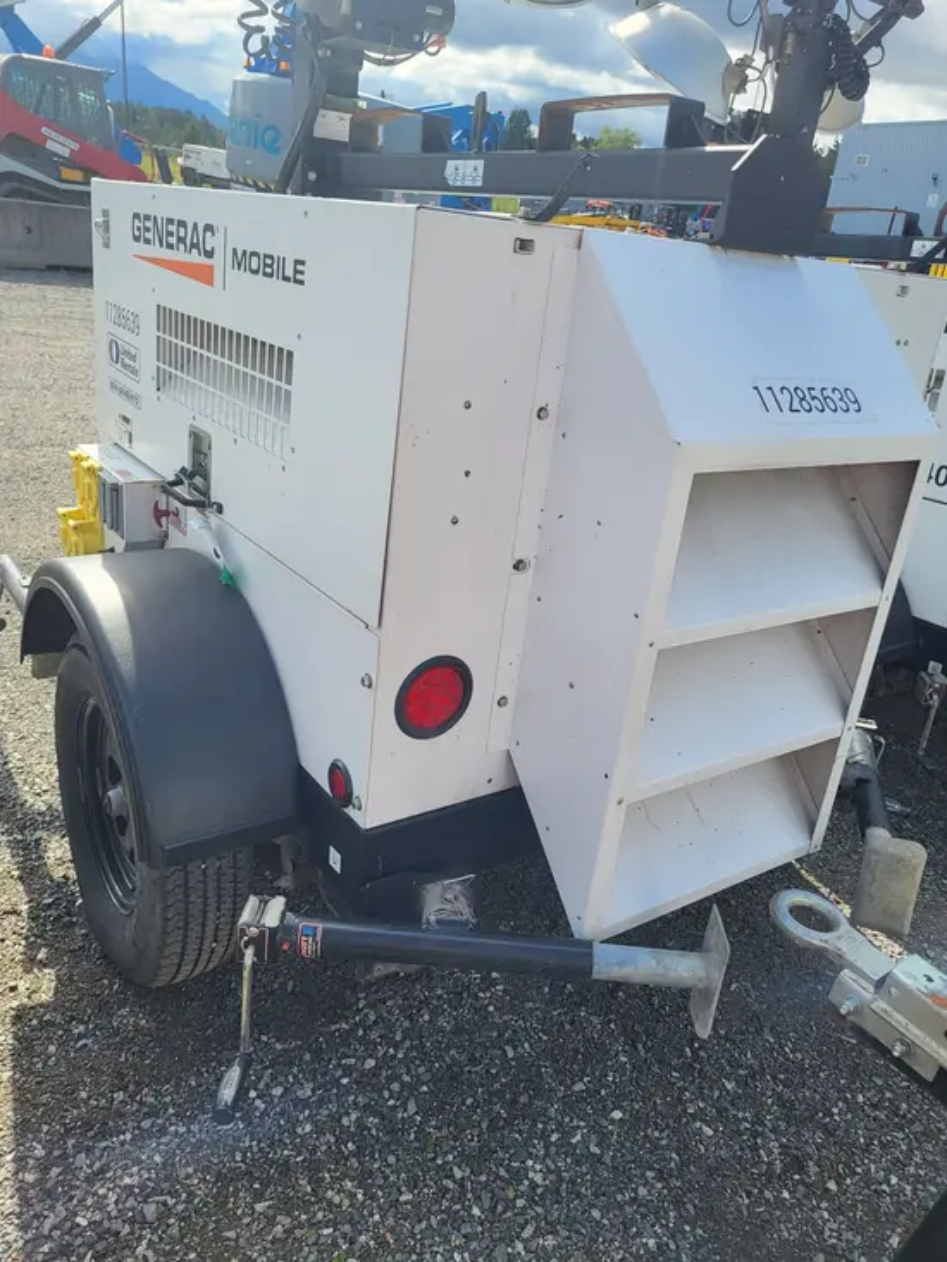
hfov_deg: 53.1
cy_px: 631
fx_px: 948
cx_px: 474
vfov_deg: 67.3
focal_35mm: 26
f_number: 1.8
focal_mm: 5.4
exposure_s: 1/1269
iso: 40
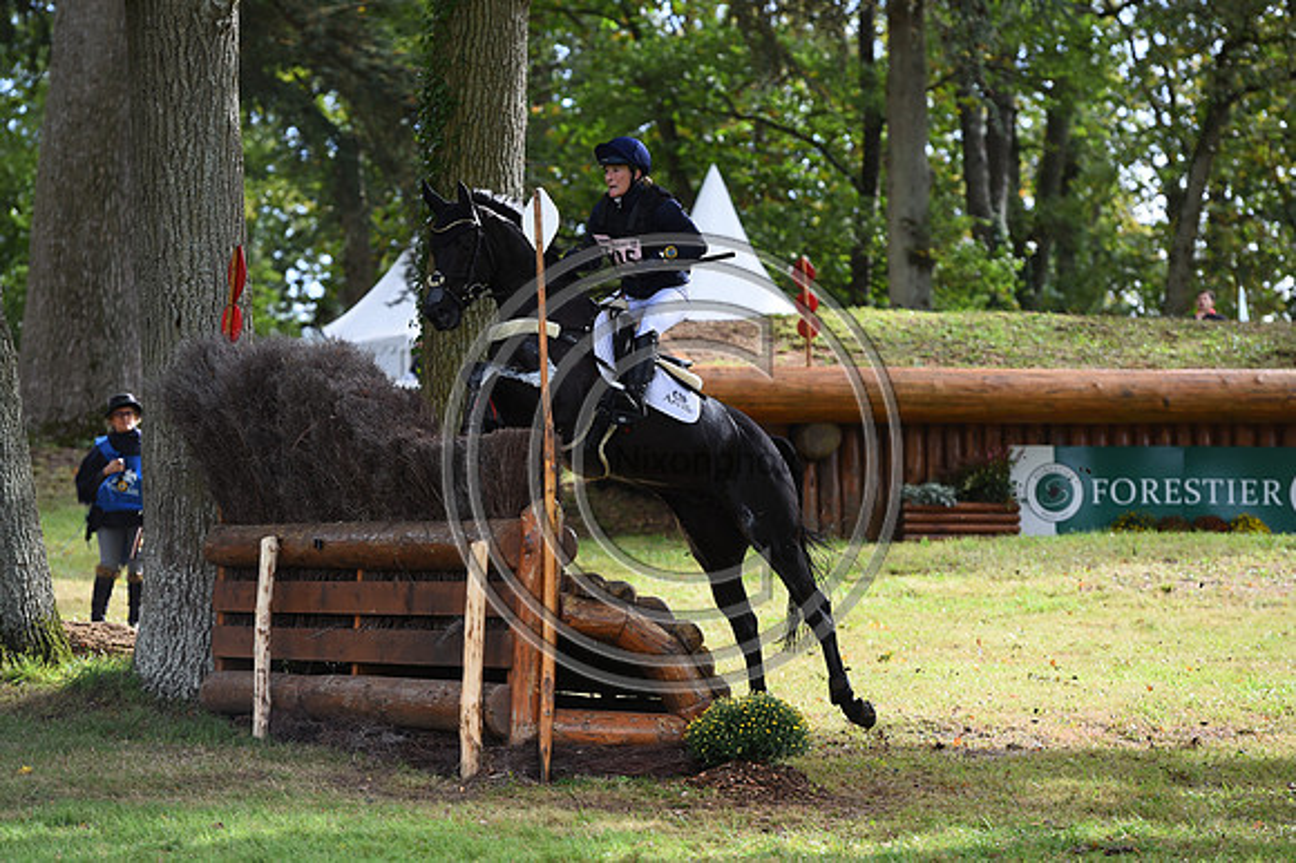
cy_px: 432
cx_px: 648
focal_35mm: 165
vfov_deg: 8.3
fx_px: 5936
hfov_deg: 12.5
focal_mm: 165
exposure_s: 1/1250
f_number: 4.5
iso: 640
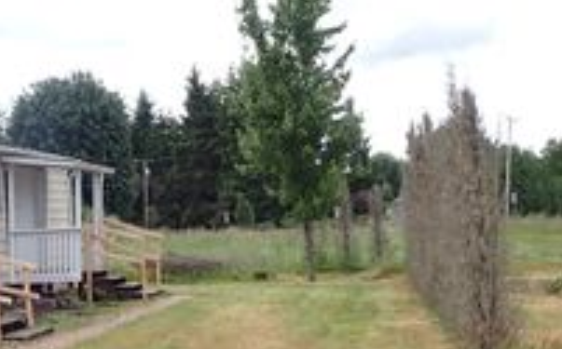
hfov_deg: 29.9
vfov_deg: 19.2
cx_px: 64
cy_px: 339
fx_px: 1009
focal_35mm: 66
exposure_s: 1/800
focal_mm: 4.5
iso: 100
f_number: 2.8
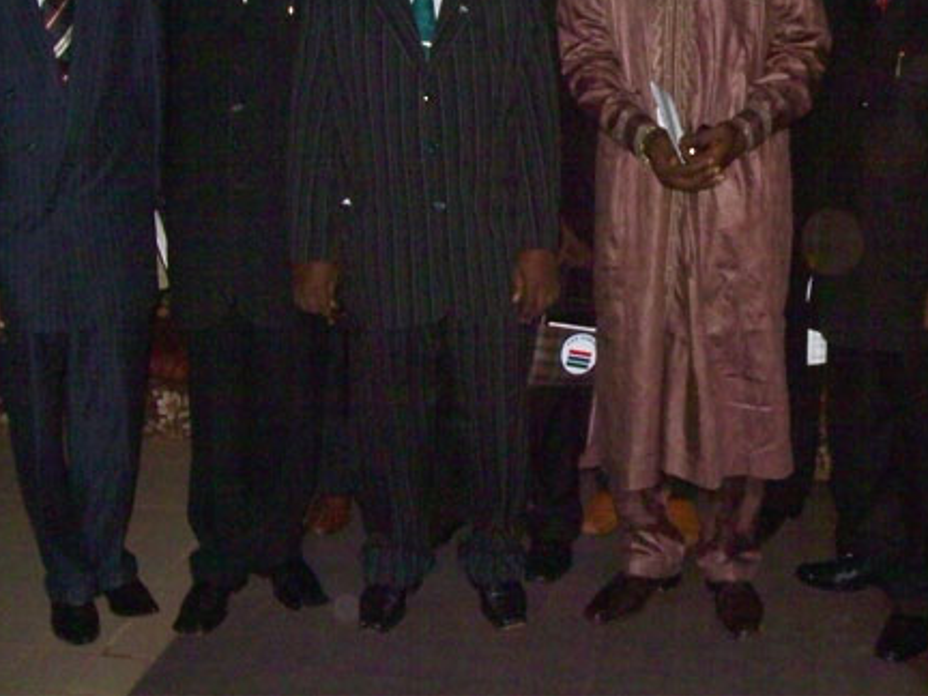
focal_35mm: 50
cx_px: 621
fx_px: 1340
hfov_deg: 37.8
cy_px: 215
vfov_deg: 28.9
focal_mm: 6
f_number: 2.7
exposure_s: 1/64
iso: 160
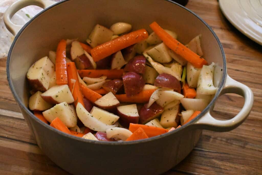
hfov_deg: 36.9
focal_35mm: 54
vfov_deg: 25.1
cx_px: 131
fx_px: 393
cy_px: 88
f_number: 6.3
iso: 28800
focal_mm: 36
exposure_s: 1/8000
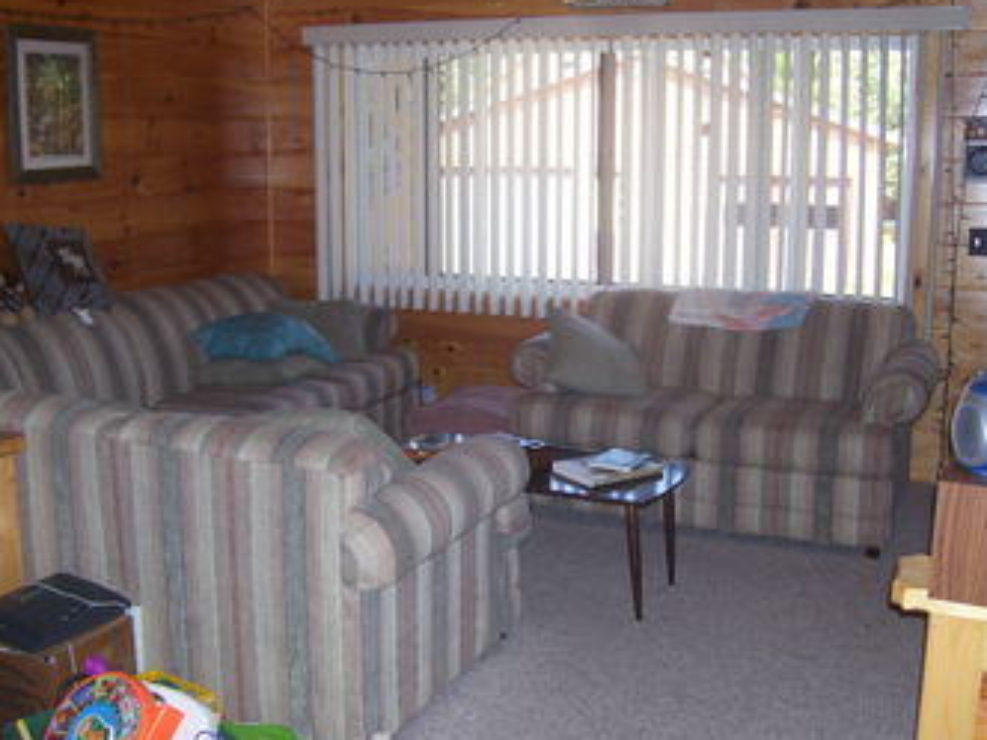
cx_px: 496
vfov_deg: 35.1
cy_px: 369
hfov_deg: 45.8
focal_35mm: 41
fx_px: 1169
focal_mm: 6
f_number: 2.7
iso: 125
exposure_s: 1/60
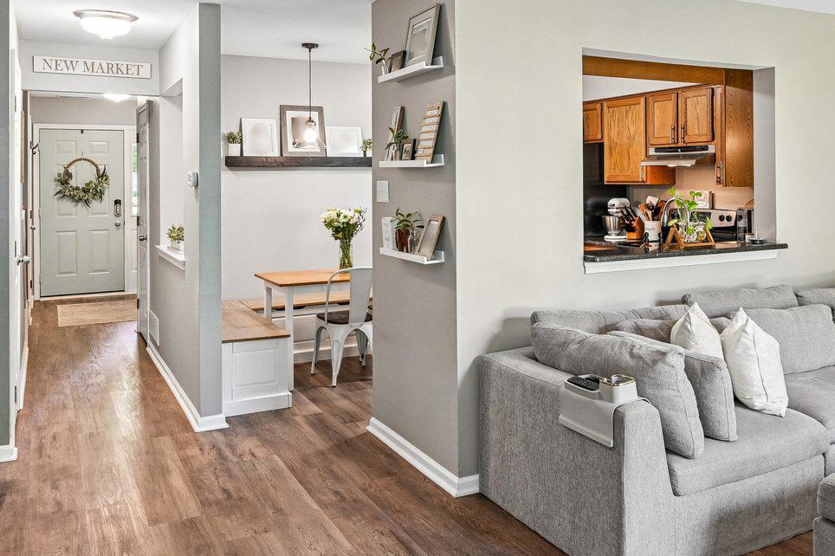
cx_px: 510
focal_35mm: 34
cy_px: 174
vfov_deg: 38.3
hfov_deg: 55.3
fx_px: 788
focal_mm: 16
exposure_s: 1/8
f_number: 8
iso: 800
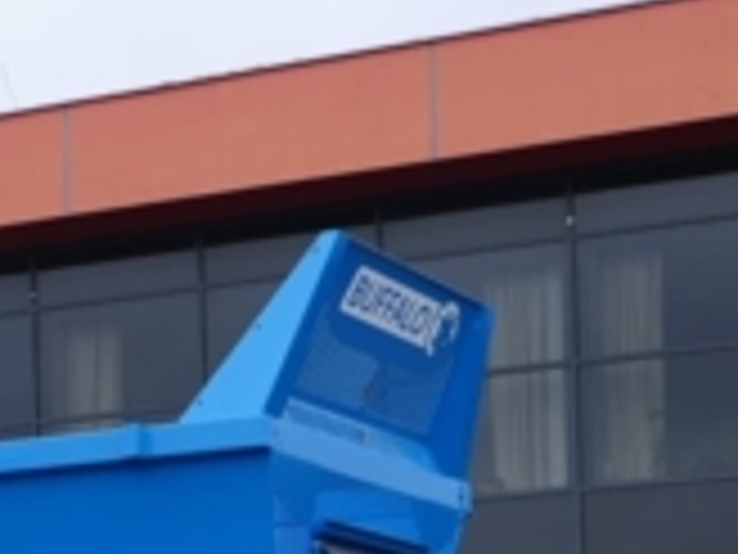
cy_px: 734
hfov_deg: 15.0
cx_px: 36
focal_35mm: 130
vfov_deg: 11.1
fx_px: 2772
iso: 200
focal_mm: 19
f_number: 5.6
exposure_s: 1/250
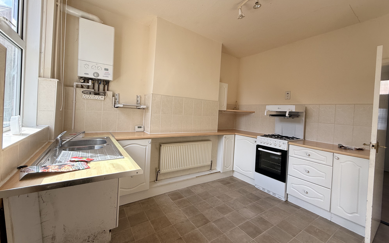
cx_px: 194
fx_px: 159
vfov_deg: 74.7
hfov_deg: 101.5
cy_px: 114
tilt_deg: -1.1
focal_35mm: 15
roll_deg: -2.6
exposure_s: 1/240
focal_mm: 2.22
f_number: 2.2
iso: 64
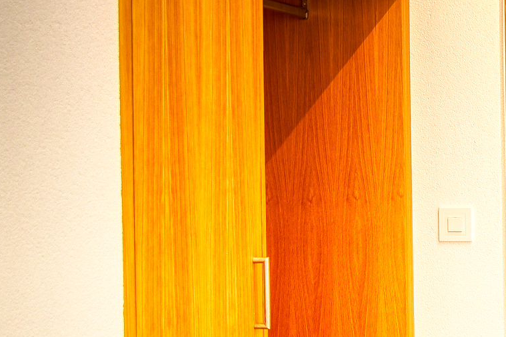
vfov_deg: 16.8
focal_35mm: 81
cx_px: 530
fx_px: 1138
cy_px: 131
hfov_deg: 23.8
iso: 250
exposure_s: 1/160
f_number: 6.3
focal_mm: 24
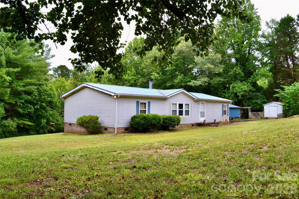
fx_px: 249
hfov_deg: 61.9
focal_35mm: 30
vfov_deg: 43.6
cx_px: 150
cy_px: 100
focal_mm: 20
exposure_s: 1/160
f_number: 9
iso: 400
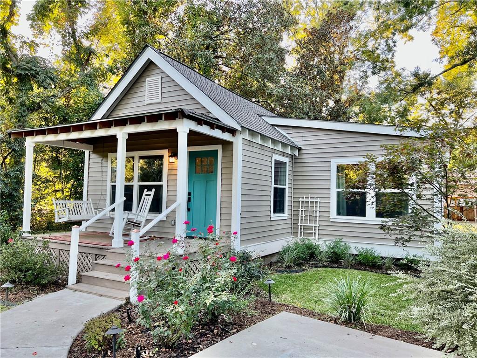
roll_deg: -1.1
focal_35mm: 26
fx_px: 358
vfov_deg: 53.1
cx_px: 238
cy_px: 179
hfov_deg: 67.3
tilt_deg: +2.1
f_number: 1.5
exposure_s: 1/121
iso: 64
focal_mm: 5.7
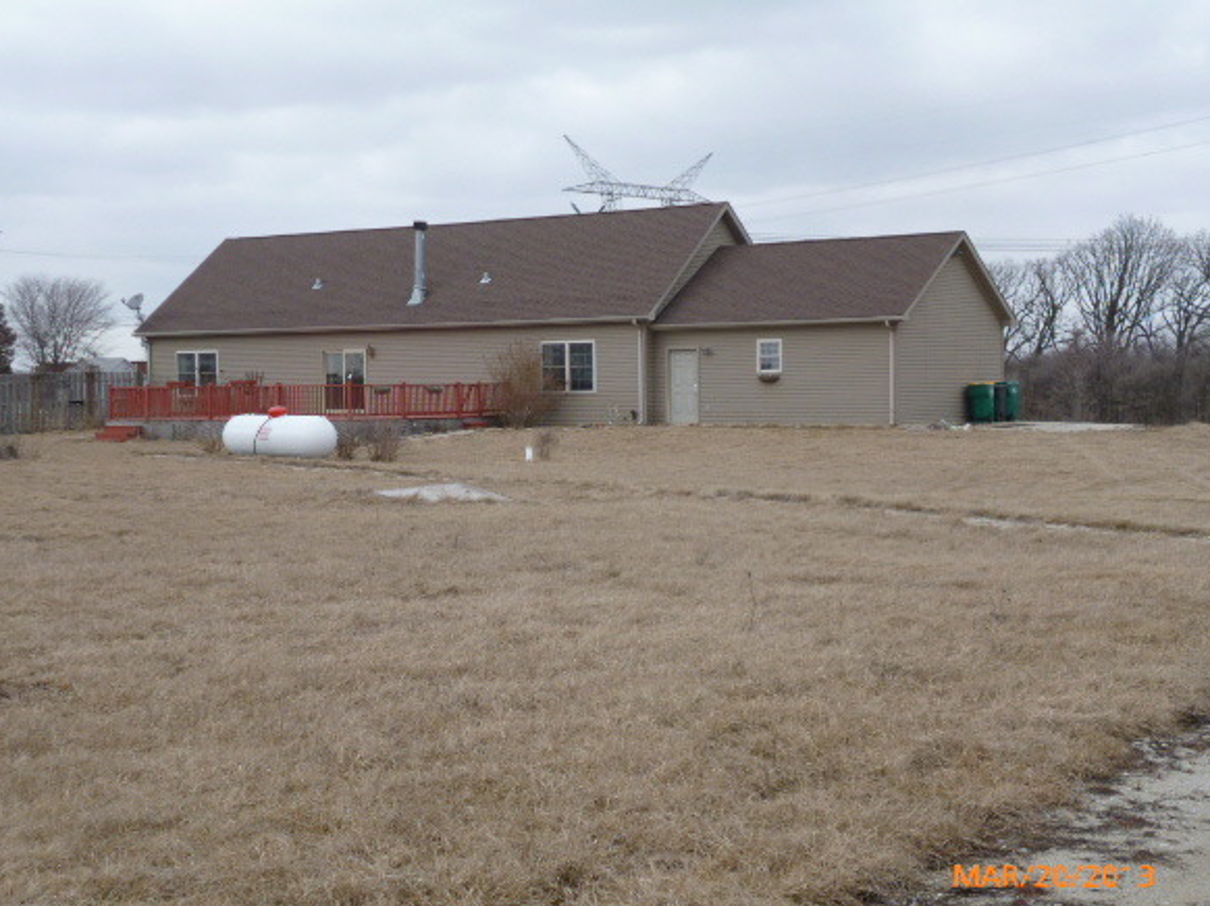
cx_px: 572
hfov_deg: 34.9
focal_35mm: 55
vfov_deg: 26.5
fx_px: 1922
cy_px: 476
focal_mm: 8.9
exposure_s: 1/640
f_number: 3.6
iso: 100
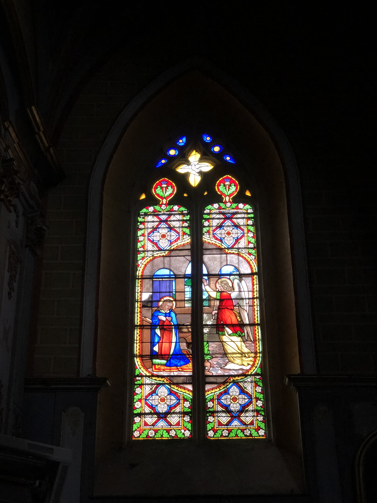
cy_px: 252
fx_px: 770
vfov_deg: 36.2
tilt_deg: +25.1
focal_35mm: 53
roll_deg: +1.4
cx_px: 189
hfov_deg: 27.5
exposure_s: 1/50
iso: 64
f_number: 2.4
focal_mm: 6
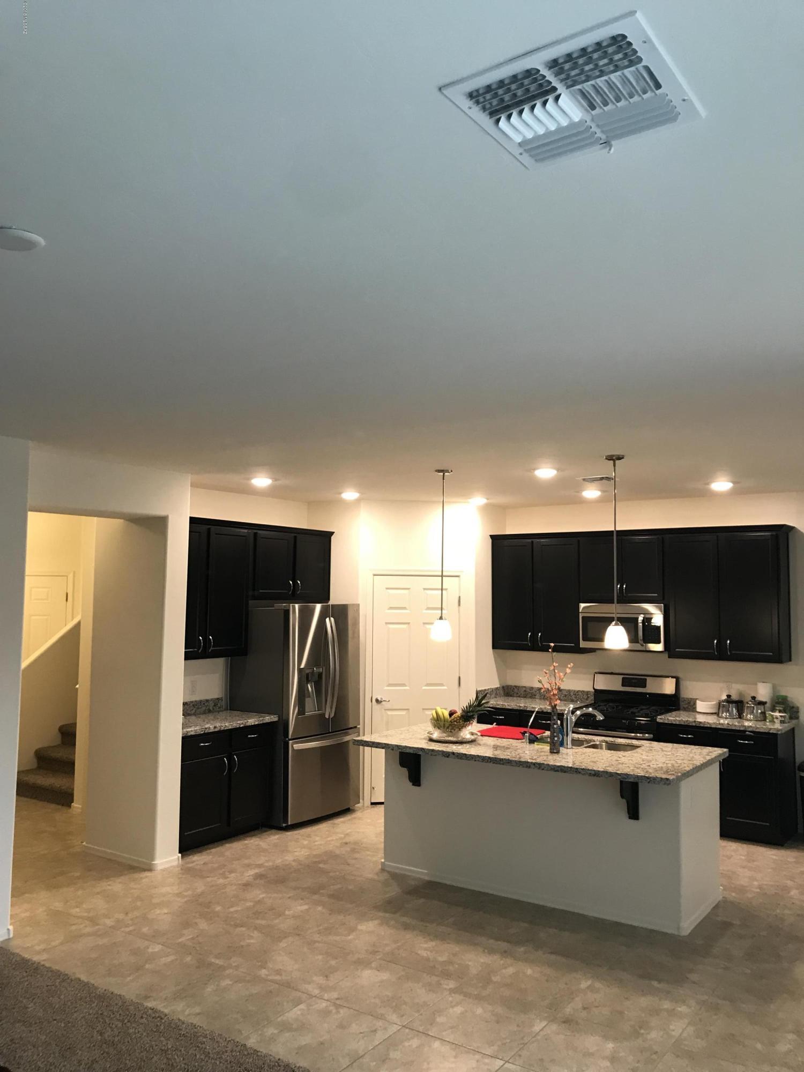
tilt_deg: +4.3
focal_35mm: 28
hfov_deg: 49.7
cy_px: 536
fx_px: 867
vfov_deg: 63.4
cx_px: 402
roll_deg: -0.4
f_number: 1.8
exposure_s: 1/20
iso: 40
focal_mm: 3.99
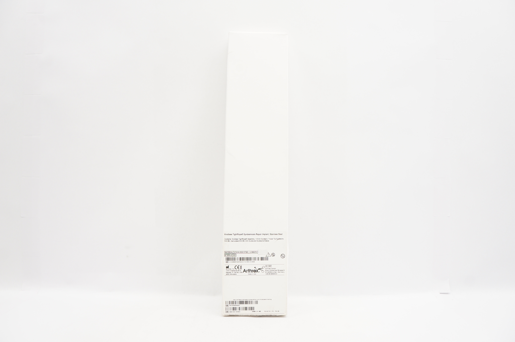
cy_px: 171
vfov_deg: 47.8
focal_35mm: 27
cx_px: 258
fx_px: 386
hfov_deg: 67.4
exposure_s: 1/40
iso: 400
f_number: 7.1
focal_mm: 18
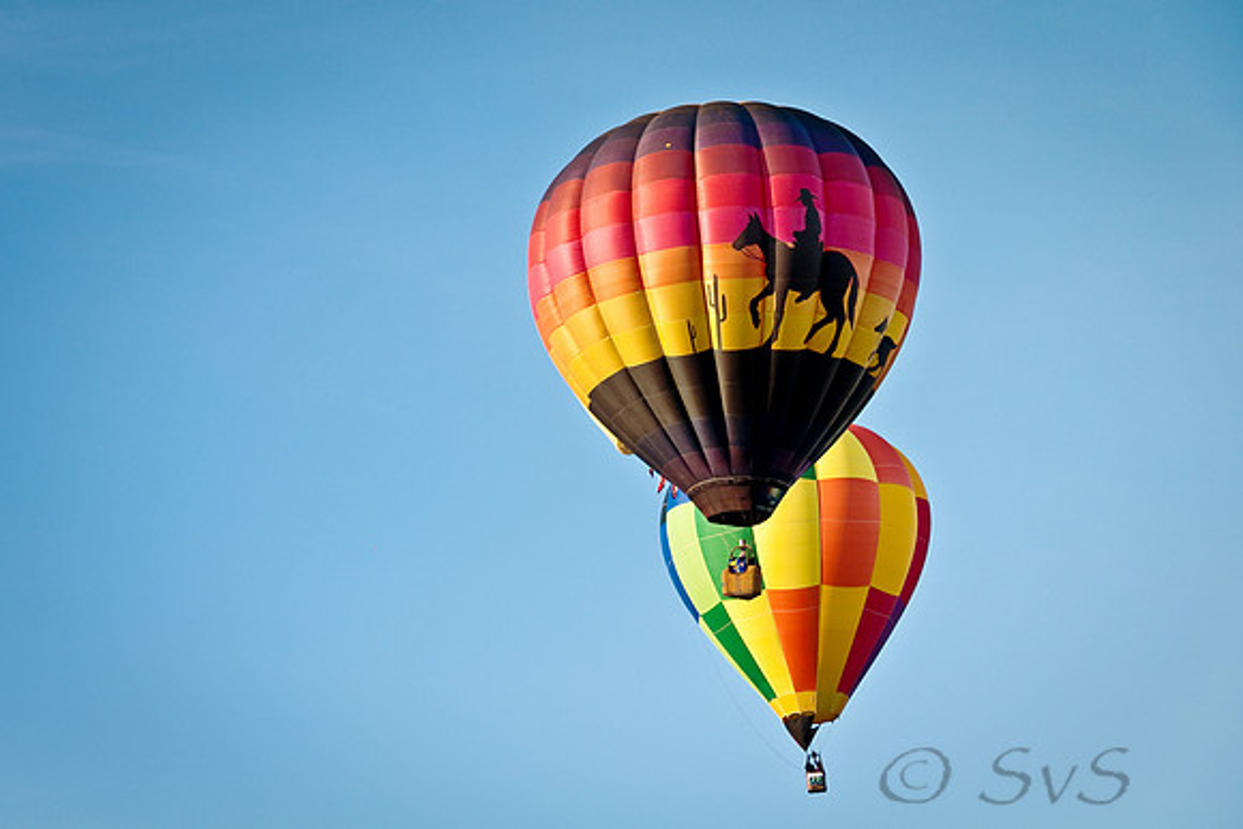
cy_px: 414
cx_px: 622
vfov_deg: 11.4
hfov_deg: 17.1
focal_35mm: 120
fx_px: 4144
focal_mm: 80
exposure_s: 1/350
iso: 200
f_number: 5.6
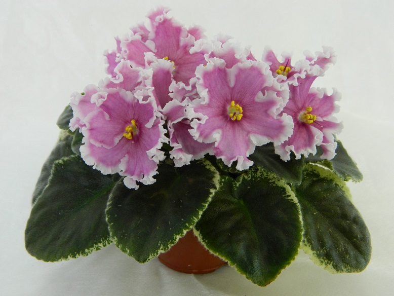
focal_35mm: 41
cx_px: 197
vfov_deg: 35.2
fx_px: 467
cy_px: 148
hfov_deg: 45.8
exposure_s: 1/40
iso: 160
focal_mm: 7.3
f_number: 3.5
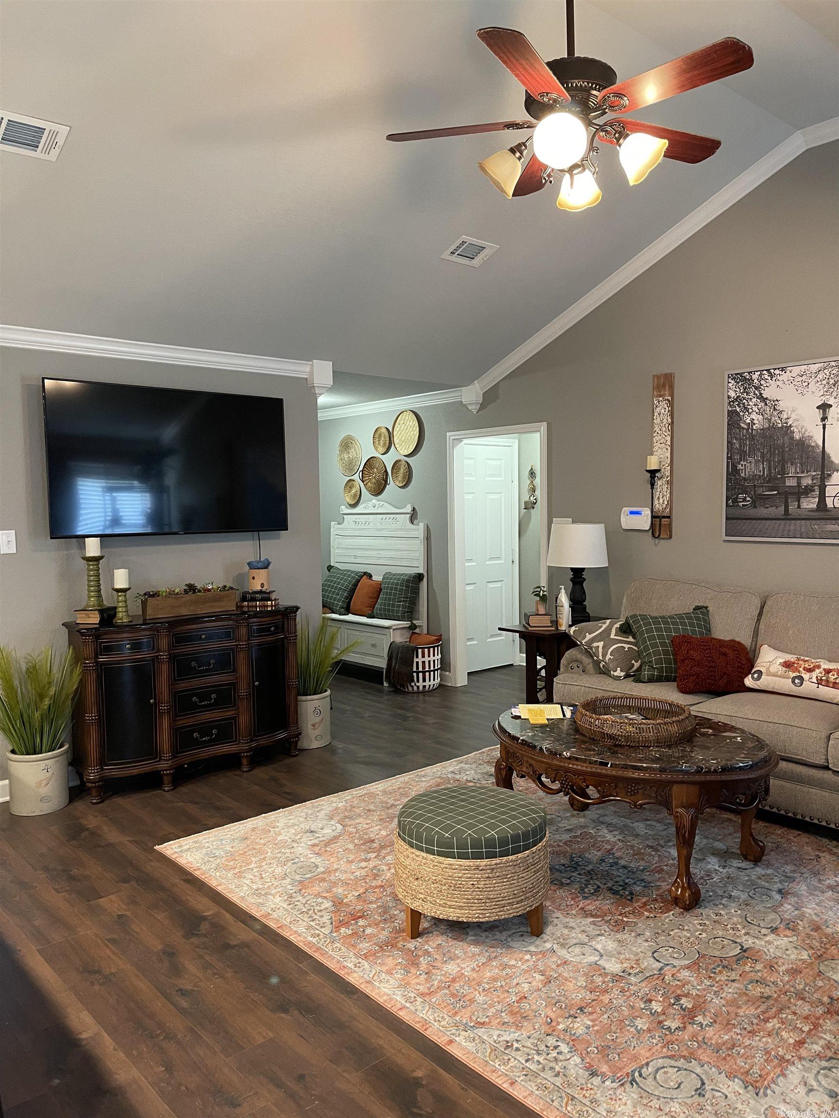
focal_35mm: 26
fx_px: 840
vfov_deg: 67.3
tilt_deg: -3.5
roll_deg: +0.8
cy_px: 559
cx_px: 420
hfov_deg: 53.1
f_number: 1.6
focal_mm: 5.1
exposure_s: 1/60
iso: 400
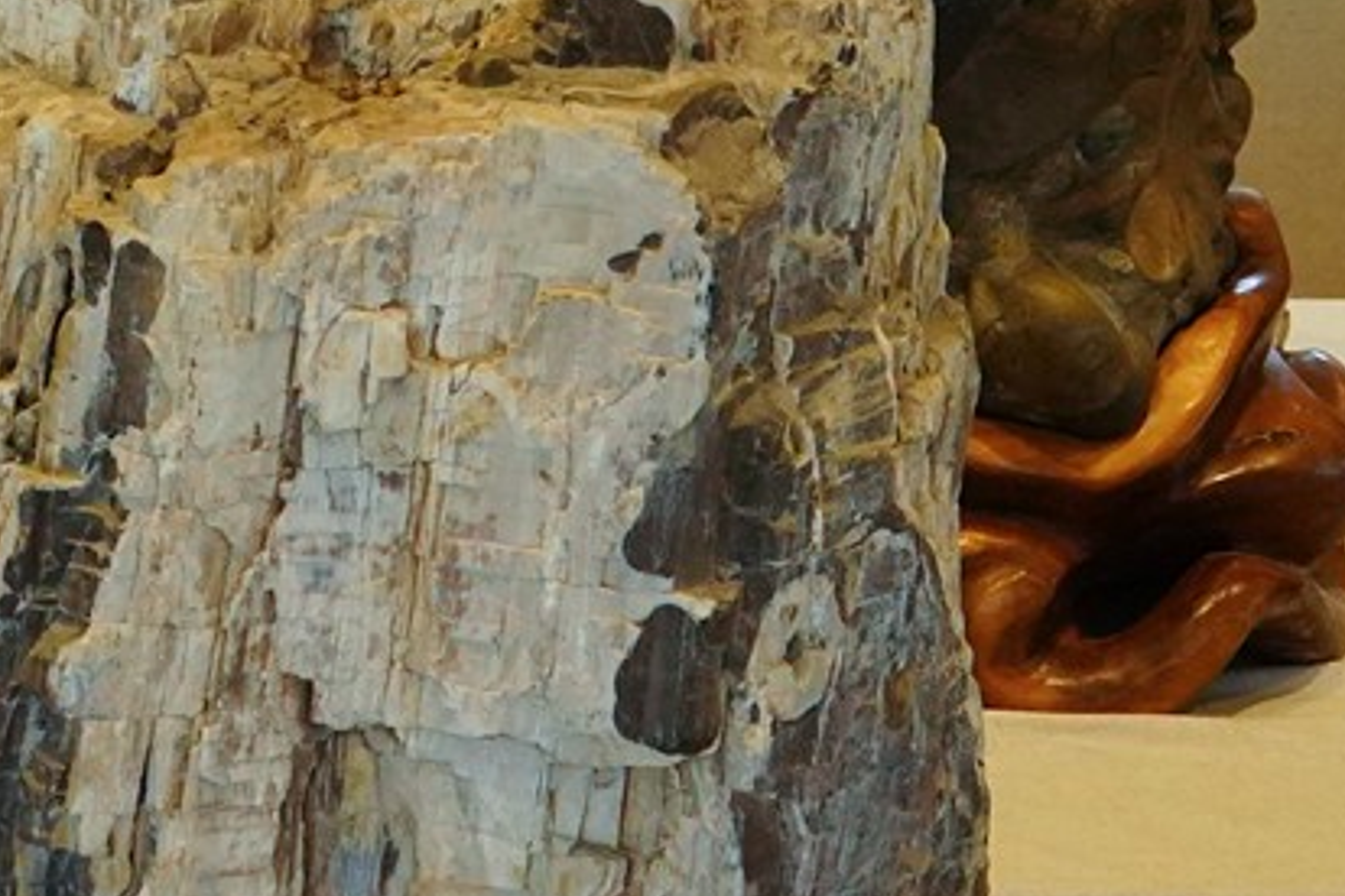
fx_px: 6314
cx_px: -1257
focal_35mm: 169
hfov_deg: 11.1
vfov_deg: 7.9
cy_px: -552
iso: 3200
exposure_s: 1/100
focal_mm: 35
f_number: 8
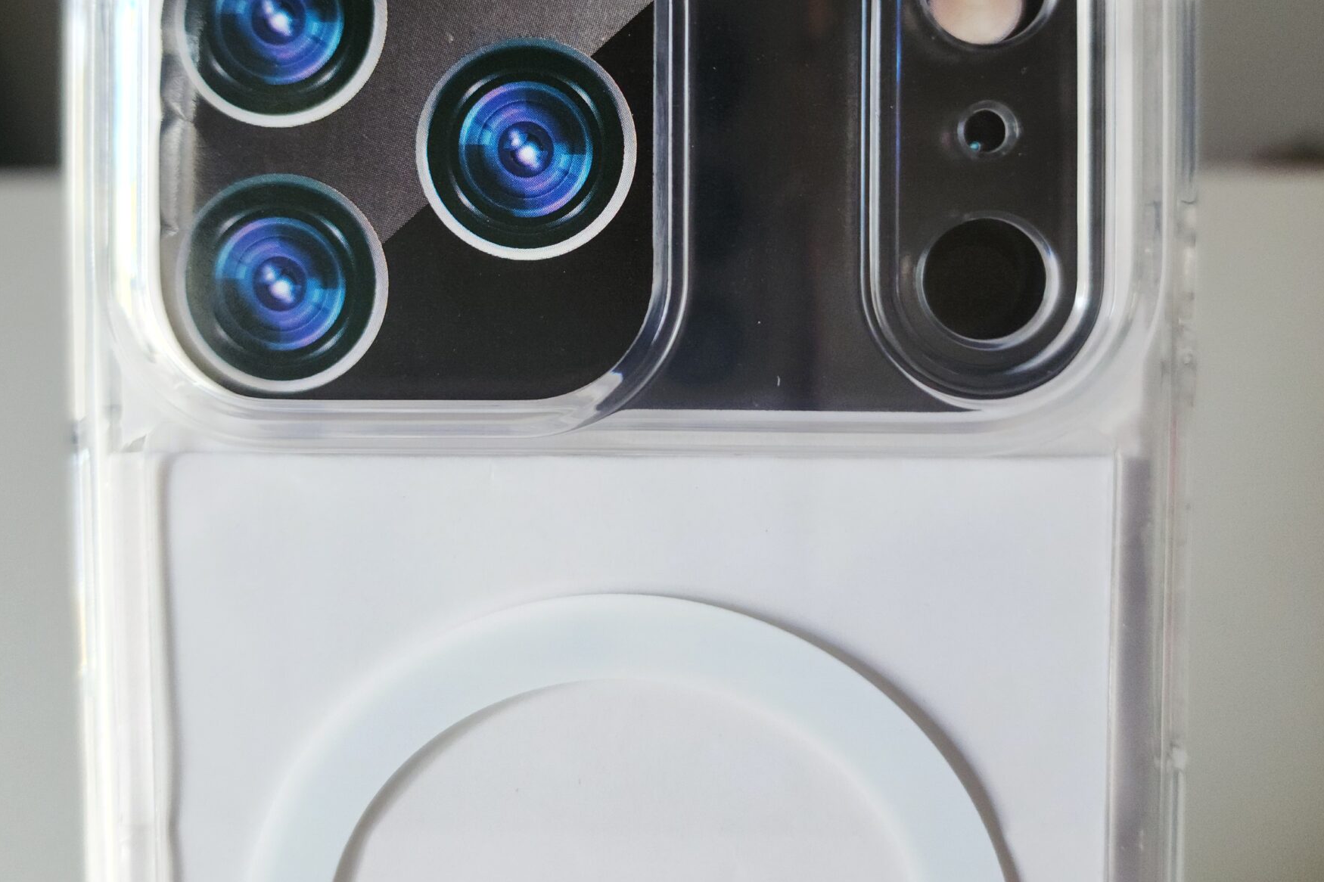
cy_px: 242
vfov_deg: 37.1
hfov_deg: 54.4
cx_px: 603
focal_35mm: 35
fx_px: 1287
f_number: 1.8
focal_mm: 6.4
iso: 200
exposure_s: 1/40
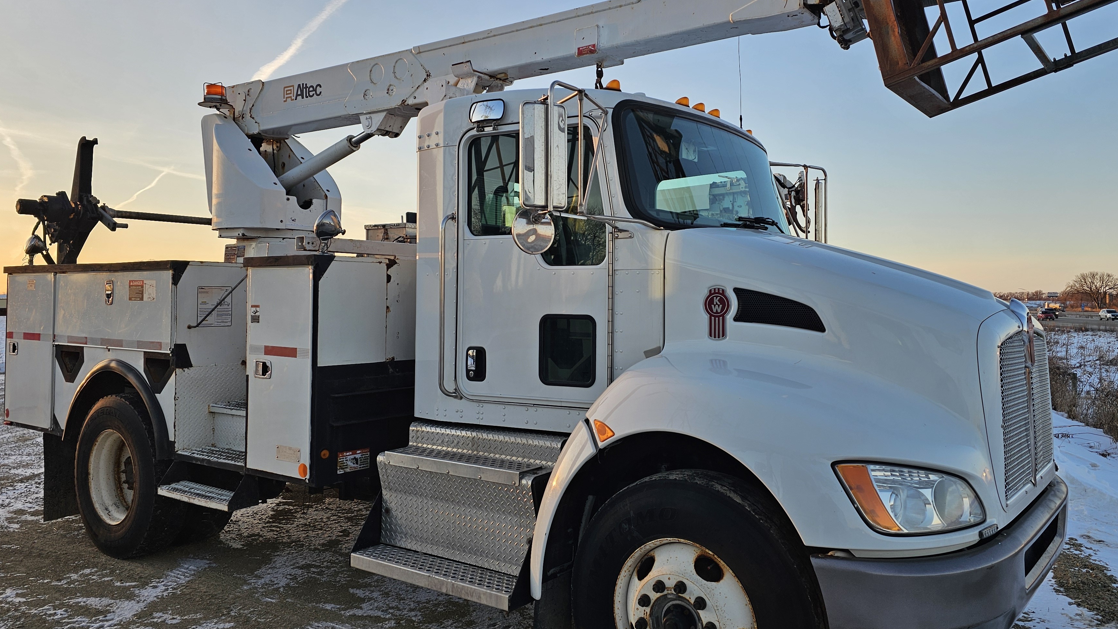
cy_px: 298
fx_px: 860
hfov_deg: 66.0
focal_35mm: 29
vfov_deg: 40.2
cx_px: 604
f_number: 1.7
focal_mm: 6.3
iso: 10
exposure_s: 1/143
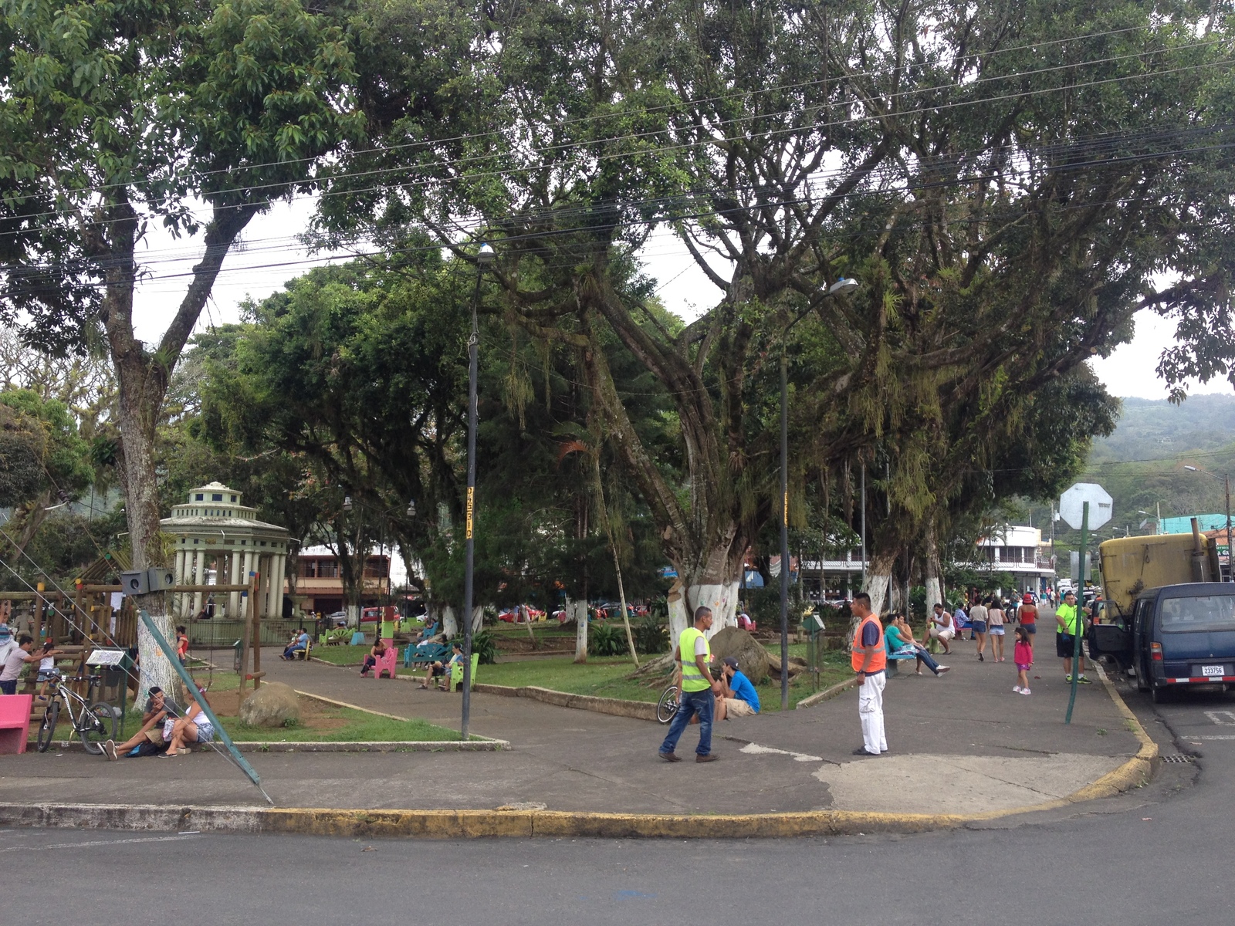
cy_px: 463
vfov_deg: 40.7
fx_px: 1249
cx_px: 618
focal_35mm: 35
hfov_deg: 52.6
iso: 50
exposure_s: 1/120
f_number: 2.4
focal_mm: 4.28
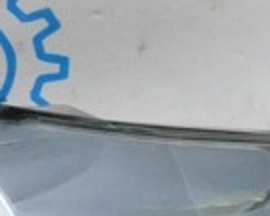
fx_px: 1710
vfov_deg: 7.2
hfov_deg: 8.9
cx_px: -54
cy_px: 146
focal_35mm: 214
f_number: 9
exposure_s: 1/160
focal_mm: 32
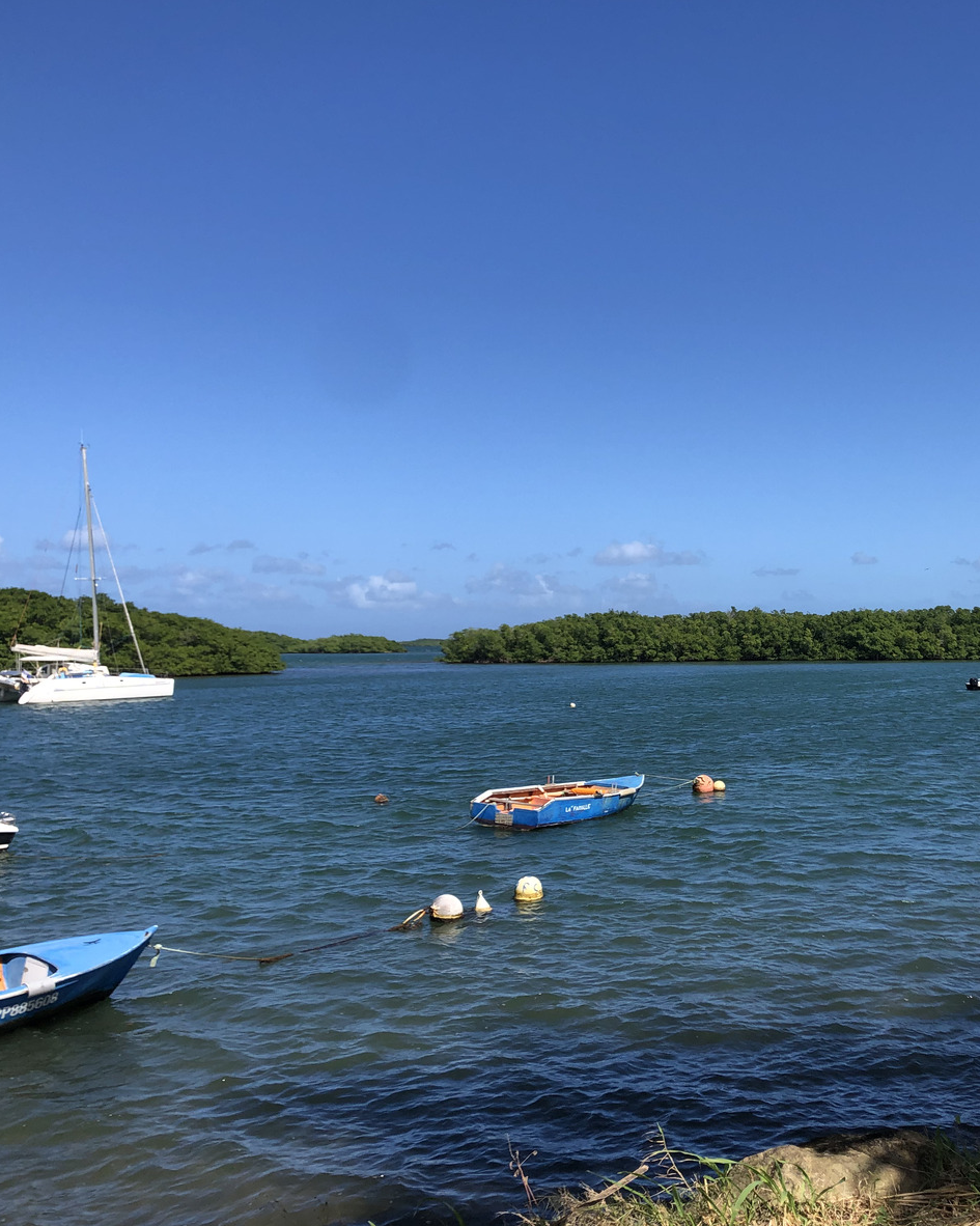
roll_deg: +1.2
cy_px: 605
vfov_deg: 49.1
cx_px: 718
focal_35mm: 37
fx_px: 1342
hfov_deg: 39.2
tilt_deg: +1.8
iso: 20
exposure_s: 1/2288
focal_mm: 4
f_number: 1.8
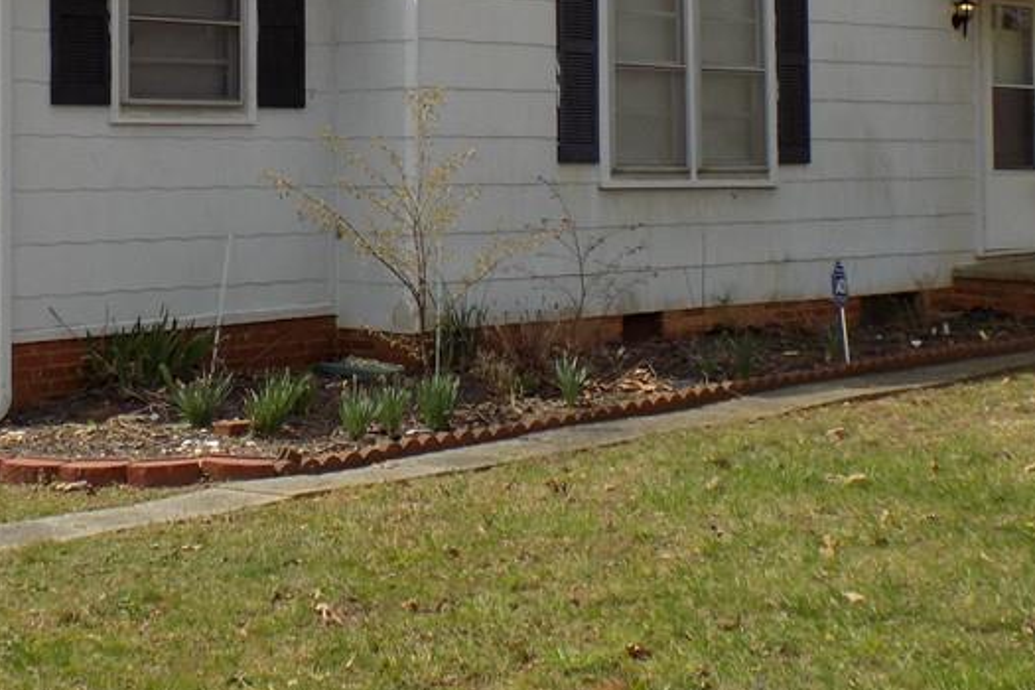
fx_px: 2156
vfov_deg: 18.0
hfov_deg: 27.0
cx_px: 434
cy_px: 136
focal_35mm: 75
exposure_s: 1/800
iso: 80
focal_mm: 6.6
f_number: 3.5
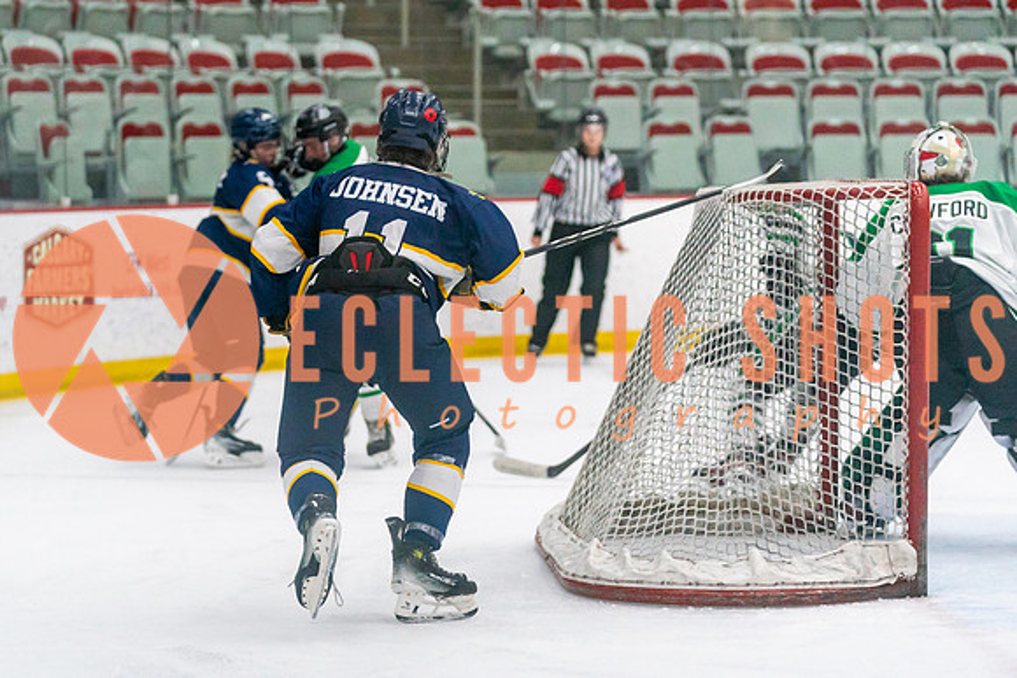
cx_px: 375
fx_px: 3718
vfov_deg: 10.4
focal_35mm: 132
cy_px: 361
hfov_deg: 15.6
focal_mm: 98
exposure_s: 1/1600
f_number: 2.8
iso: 4000
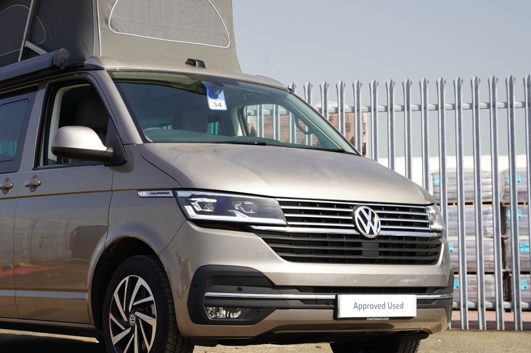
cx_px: 186
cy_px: 157
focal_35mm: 81
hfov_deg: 24.8
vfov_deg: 16.7
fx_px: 1200
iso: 100
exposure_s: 1/200
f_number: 5
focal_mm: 56.3
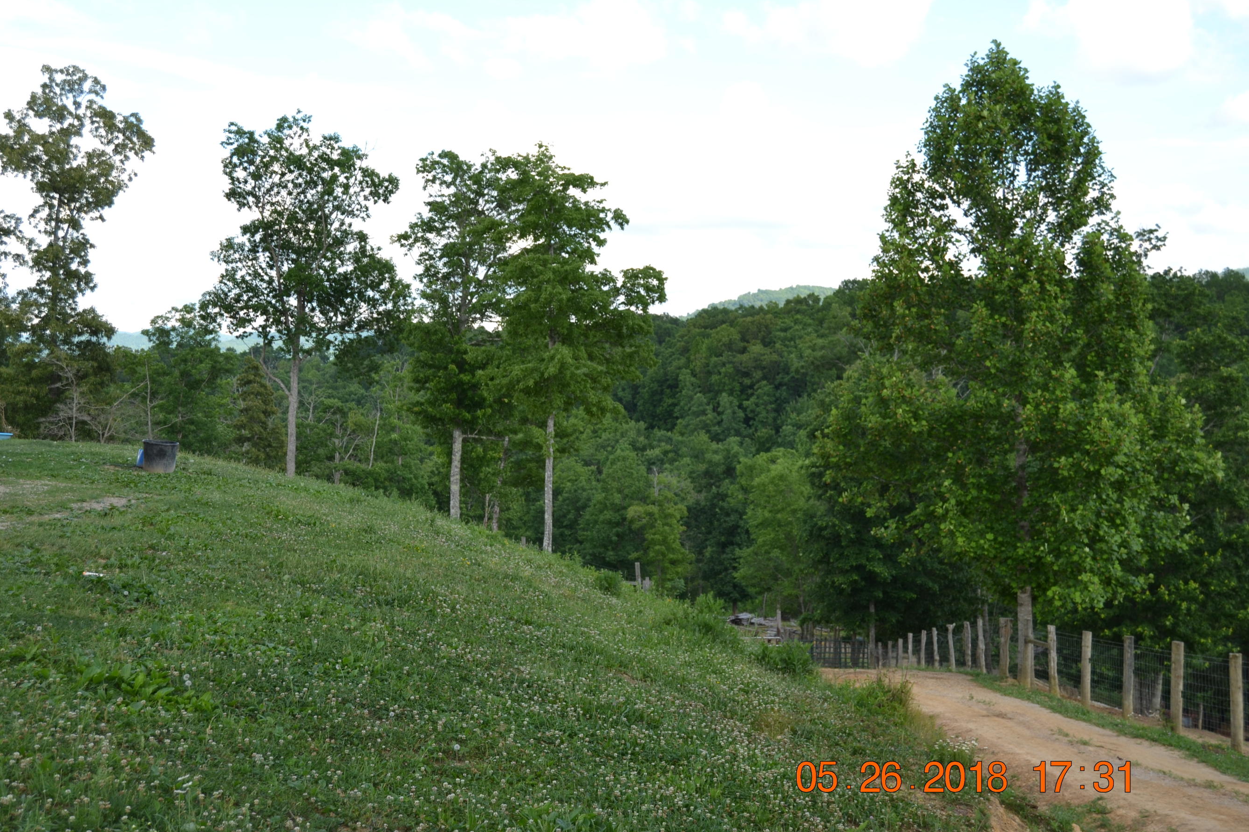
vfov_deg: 28.6
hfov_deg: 41.9
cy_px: 383
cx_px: 569
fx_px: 1630
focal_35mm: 47
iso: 100
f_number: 5.6
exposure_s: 1/200
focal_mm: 28
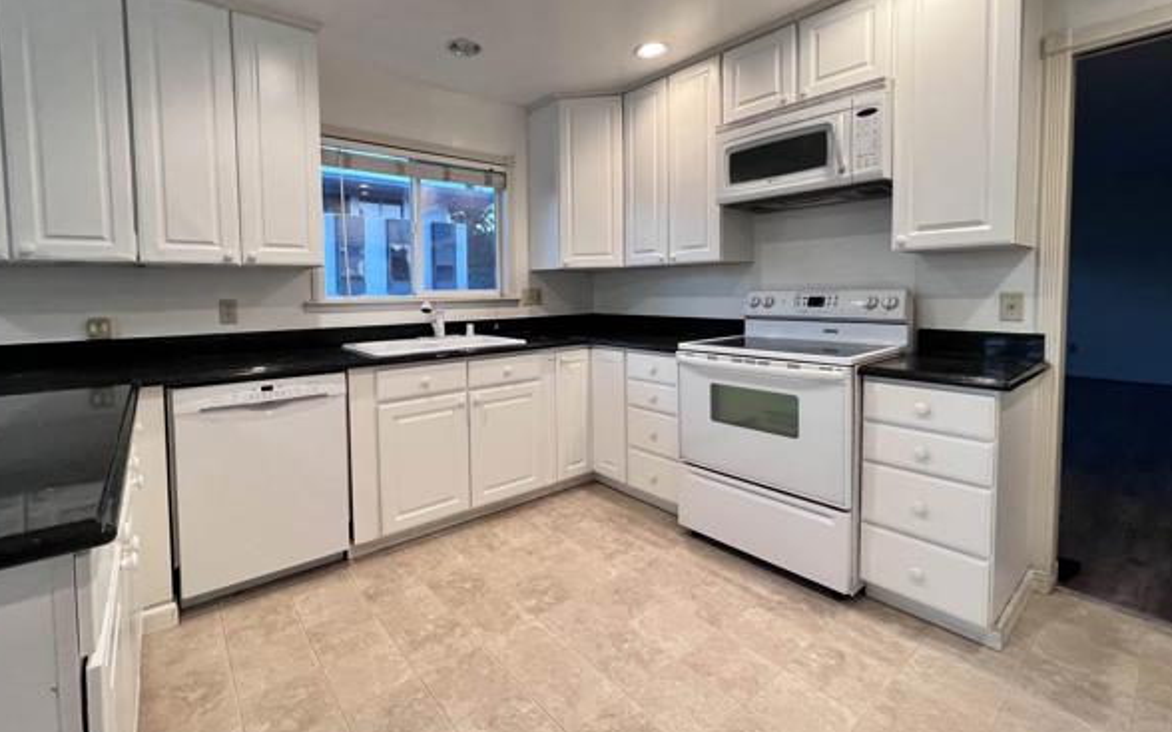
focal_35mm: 15
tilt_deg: -3.2
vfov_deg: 74.3
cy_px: 315
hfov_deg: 101.3
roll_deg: +0.1
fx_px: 479
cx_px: 548
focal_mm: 1.57
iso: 250
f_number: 1.8
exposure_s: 1/120
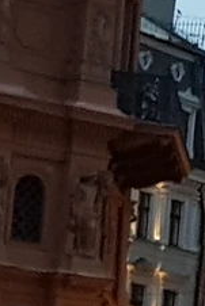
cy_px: 221
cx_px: 1335
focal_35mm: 239
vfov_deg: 8.6
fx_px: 2038
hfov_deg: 4.2
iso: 200
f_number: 1.7
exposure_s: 1/14
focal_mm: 4.2
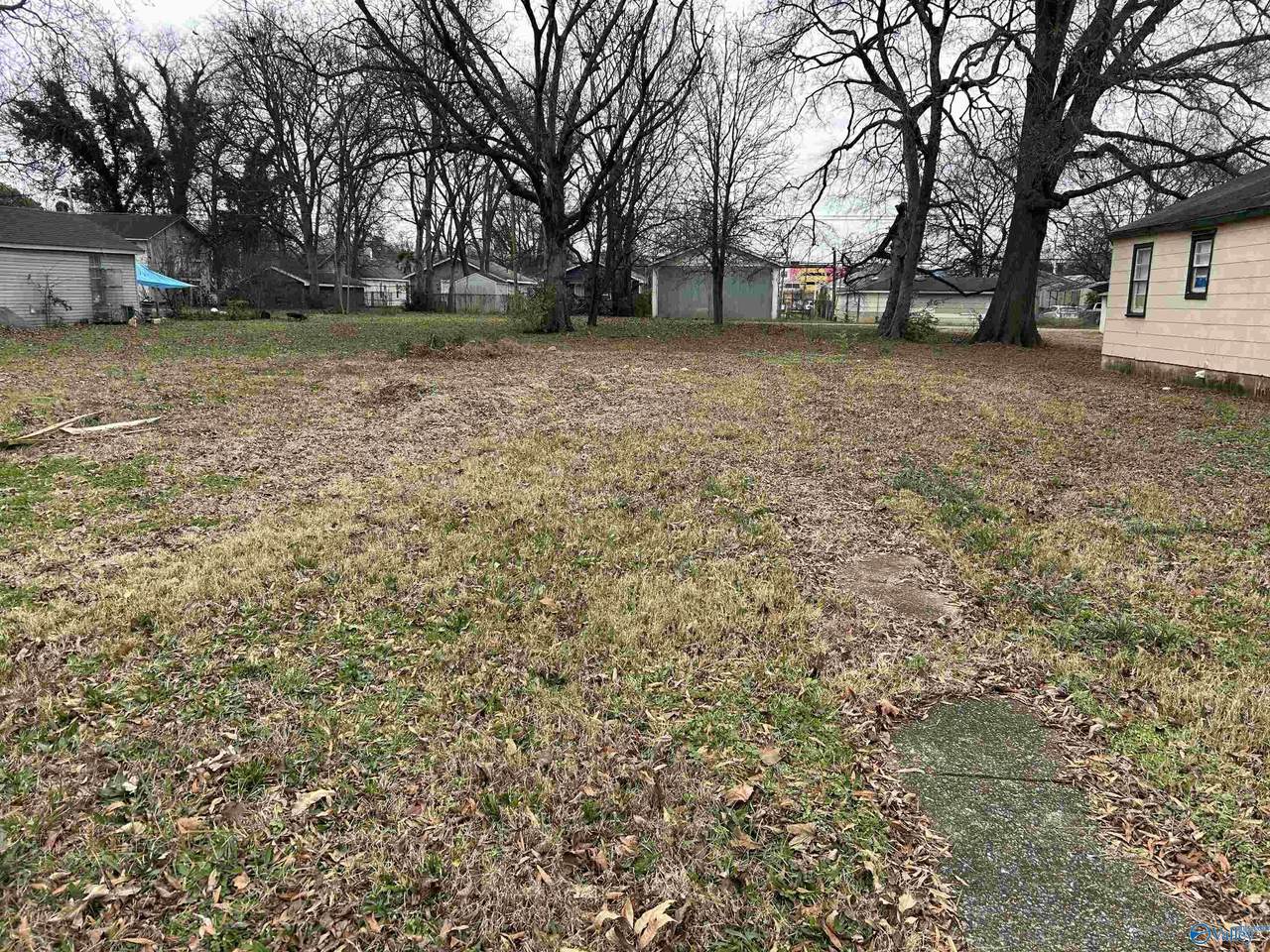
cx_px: 635
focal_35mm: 26
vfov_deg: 53.1
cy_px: 476
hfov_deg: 67.3
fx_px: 954
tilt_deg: -9.5
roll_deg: -0.9
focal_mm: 5.7
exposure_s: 1/121
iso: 40
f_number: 1.5
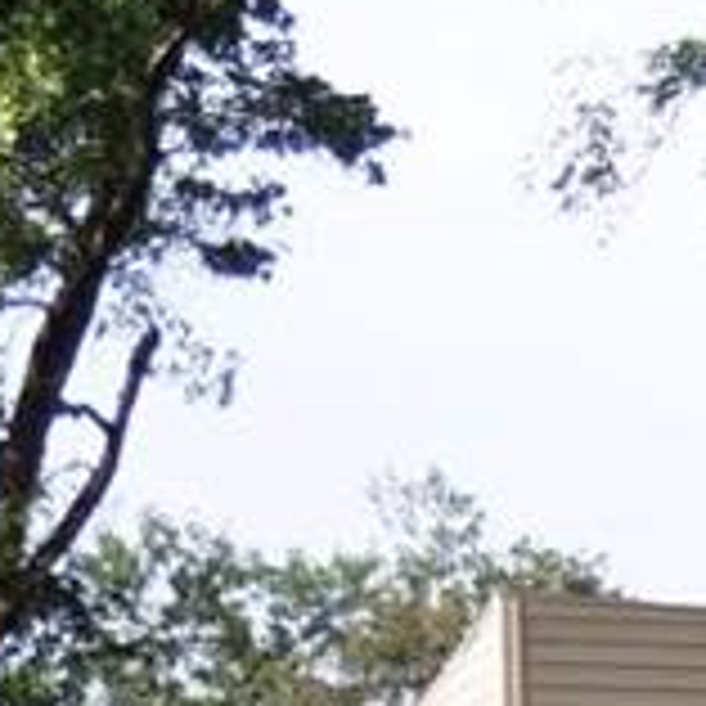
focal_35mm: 318
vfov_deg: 5.3
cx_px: 796
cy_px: 1664
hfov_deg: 5.5
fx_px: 7338
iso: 100
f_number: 3.7
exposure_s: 1/500
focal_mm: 9.8
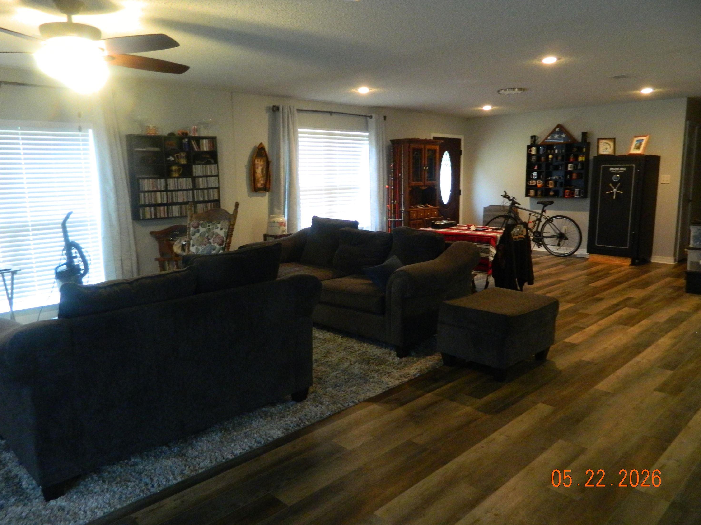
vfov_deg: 53.1
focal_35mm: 26
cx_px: 342
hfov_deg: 67.3
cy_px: 262
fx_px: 526
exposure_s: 1/15
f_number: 3.1
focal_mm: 4.5
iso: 400
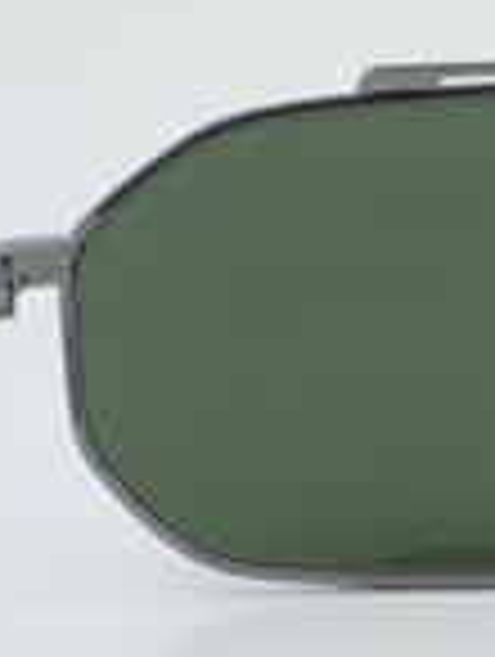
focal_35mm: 197
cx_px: 842
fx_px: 3745
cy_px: 324
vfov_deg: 10.0
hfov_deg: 7.4
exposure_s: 1/3
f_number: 32
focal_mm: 50
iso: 100
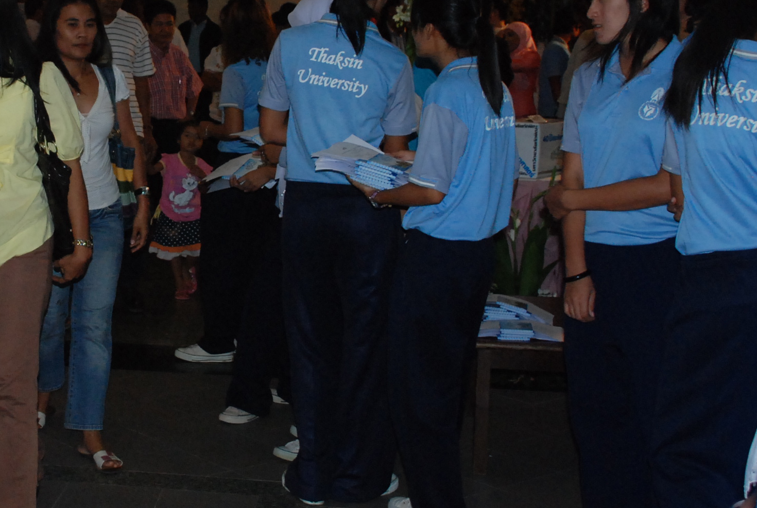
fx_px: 1370
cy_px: 133
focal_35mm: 65
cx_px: 127
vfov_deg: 20.9
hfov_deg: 30.0
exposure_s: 1/60
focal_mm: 22
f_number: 5
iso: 1000
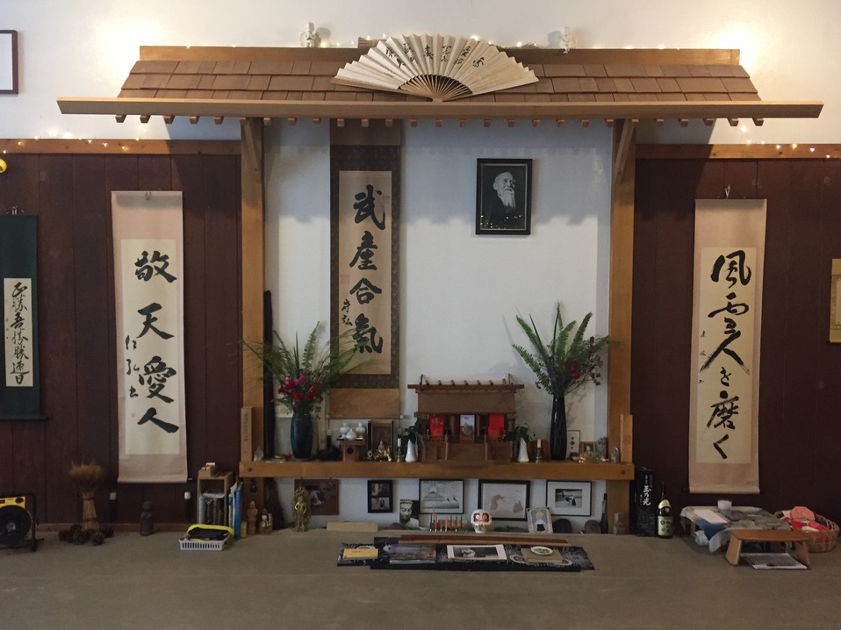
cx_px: 425
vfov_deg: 45.4
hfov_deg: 58.4
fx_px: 753
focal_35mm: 31
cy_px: 334
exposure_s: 1/24
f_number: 2.2
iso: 250
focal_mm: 4.15
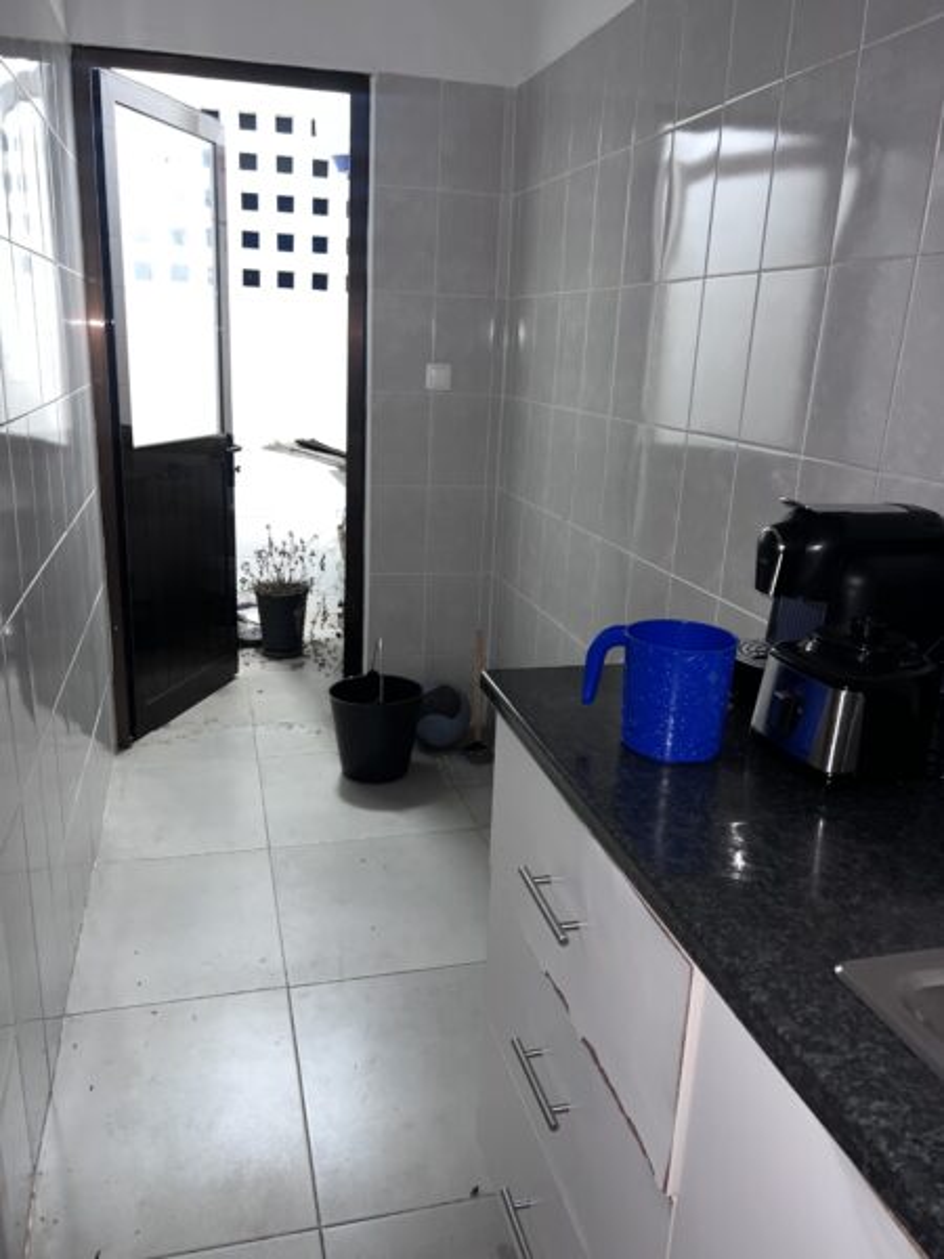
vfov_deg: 67.3
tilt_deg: -16.5
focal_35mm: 26
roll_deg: -2.2
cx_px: 472
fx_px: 945
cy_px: 630
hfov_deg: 53.1
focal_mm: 5.7
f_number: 1.5
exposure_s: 1/8
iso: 125
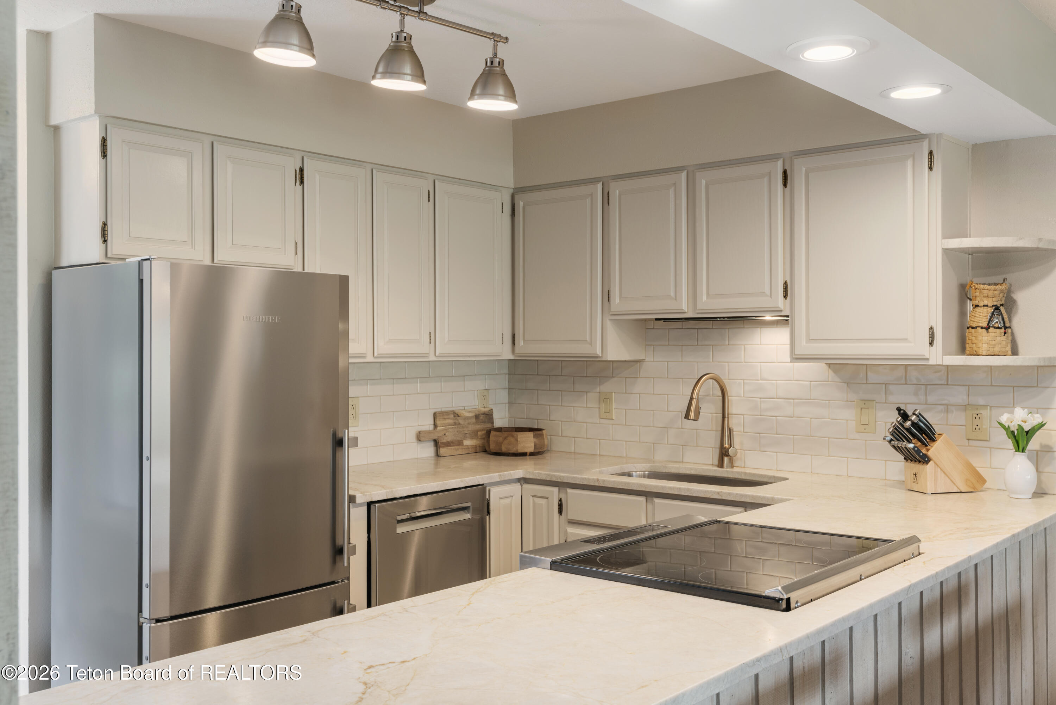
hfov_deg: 55.8
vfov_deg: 38.9
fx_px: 997
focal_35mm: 34
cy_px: 352
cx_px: 528
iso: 250
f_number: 11
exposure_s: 1/1.25
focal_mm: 34
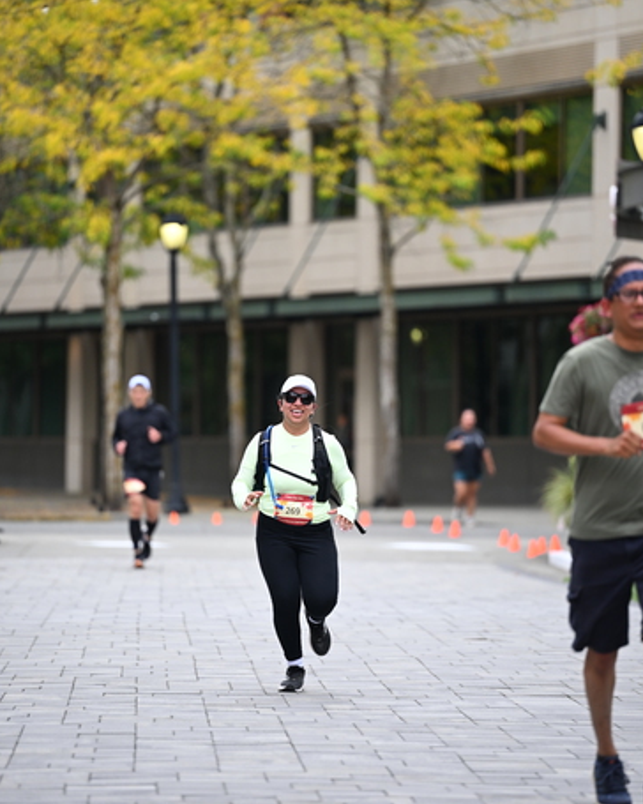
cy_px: 385
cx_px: 322
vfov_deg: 9.2
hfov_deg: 7.4
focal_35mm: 210
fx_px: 4995
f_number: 2.8
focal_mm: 185
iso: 640
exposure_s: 1/2500
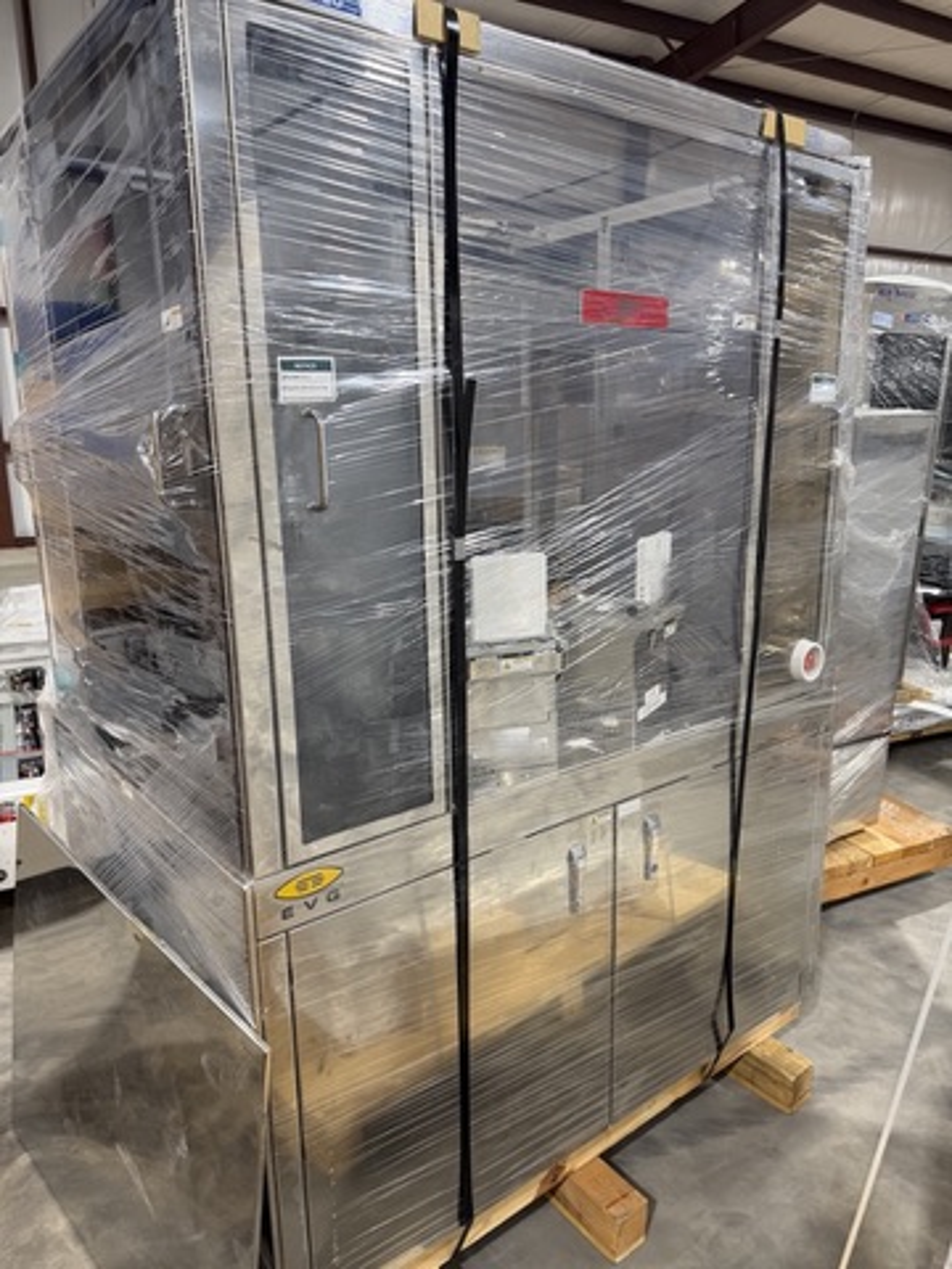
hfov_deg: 56.8
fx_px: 880
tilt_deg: -15.8
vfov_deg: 71.6
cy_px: 634
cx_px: 476
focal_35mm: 24
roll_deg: -0.5
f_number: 1.78
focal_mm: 6.76
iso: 100
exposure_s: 1/60
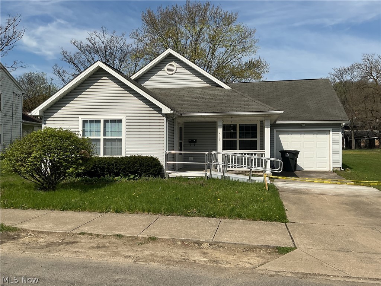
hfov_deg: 61.7
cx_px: 190
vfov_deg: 48.2
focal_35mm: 29
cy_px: 143
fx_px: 319
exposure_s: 1/2801
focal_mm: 3
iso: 25
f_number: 1.8
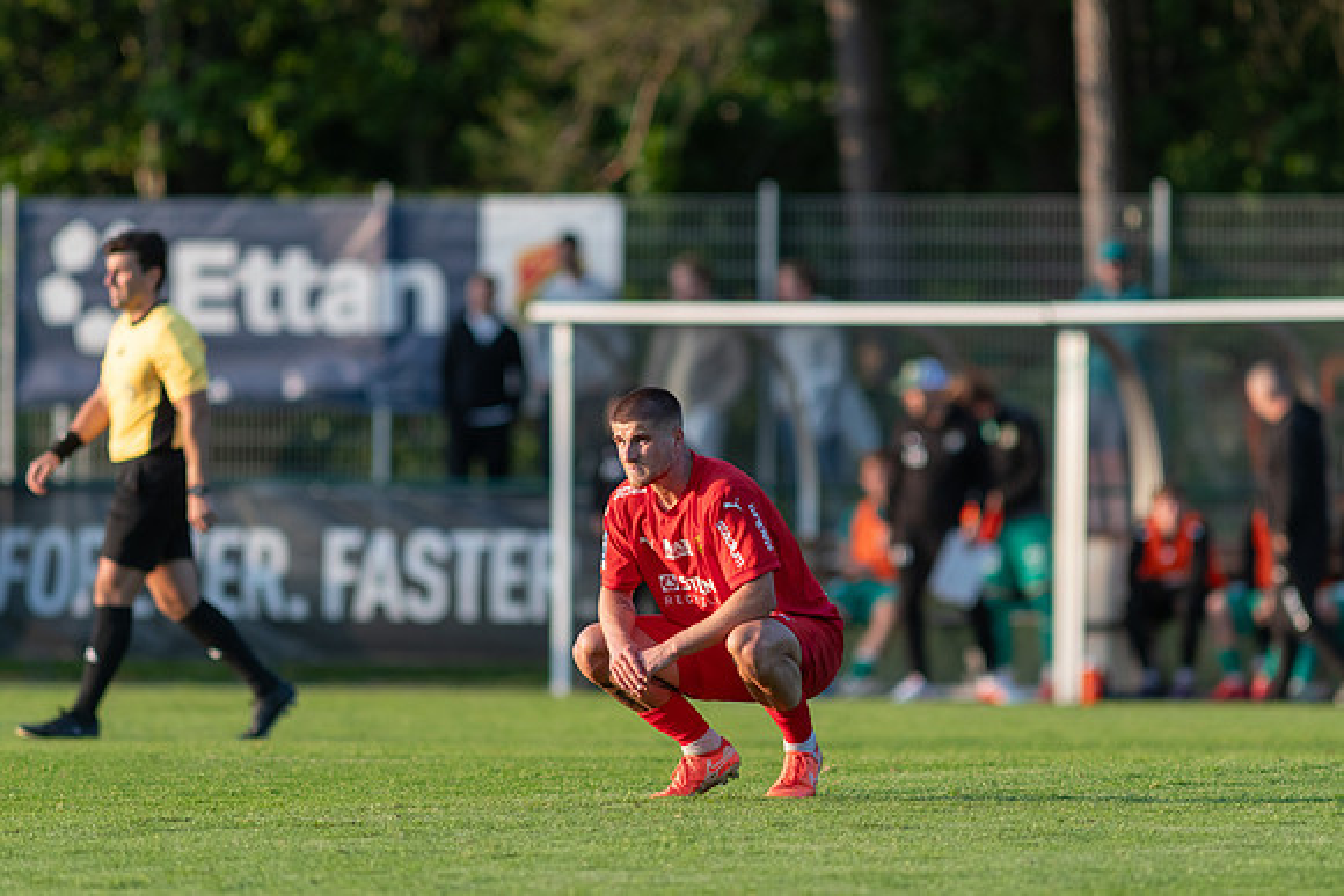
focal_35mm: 450
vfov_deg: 3.1
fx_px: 16803
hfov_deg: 4.6
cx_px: 672
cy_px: 448
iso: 400
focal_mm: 300
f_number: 3.2
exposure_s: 1/1600
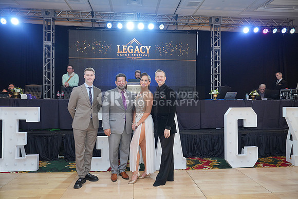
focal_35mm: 24
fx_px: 199
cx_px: 149
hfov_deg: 73.7
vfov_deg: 53.2
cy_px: 100
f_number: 4
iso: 1250
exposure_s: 1/200
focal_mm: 24
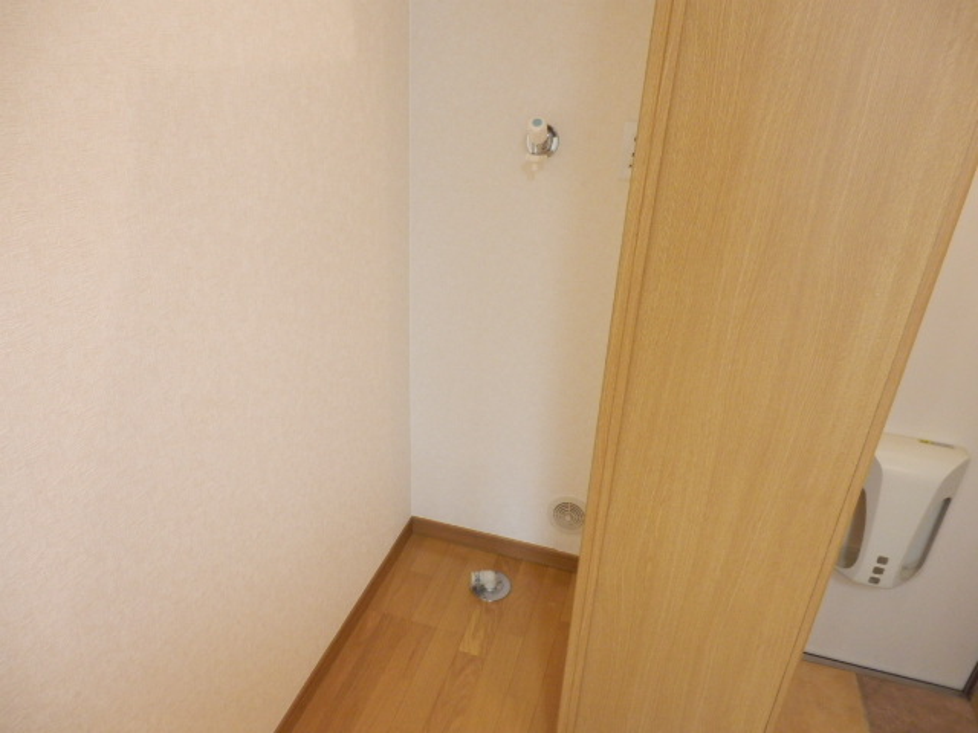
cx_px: 489
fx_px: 678
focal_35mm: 24
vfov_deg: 56.8
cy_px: 366
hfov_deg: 71.6
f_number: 3
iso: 500
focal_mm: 4.2
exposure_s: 1/30
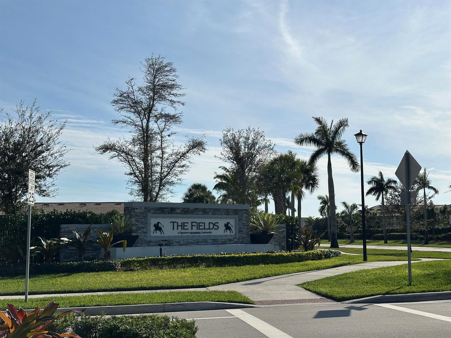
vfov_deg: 30.3
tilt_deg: +6.3
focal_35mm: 48
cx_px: 226
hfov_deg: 39.7
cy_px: 169
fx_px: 625
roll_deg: +0.4
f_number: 1.78
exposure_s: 1/9804
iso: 64
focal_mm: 6.86
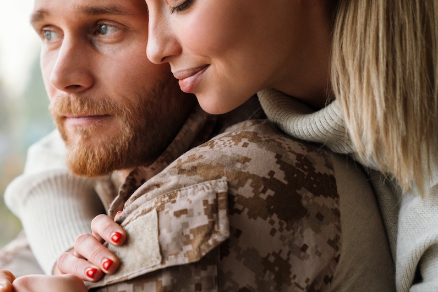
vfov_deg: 14.0
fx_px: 1192
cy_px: 145
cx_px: 114
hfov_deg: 20.7
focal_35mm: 98
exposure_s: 1/200
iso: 1000
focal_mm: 65
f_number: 3.2
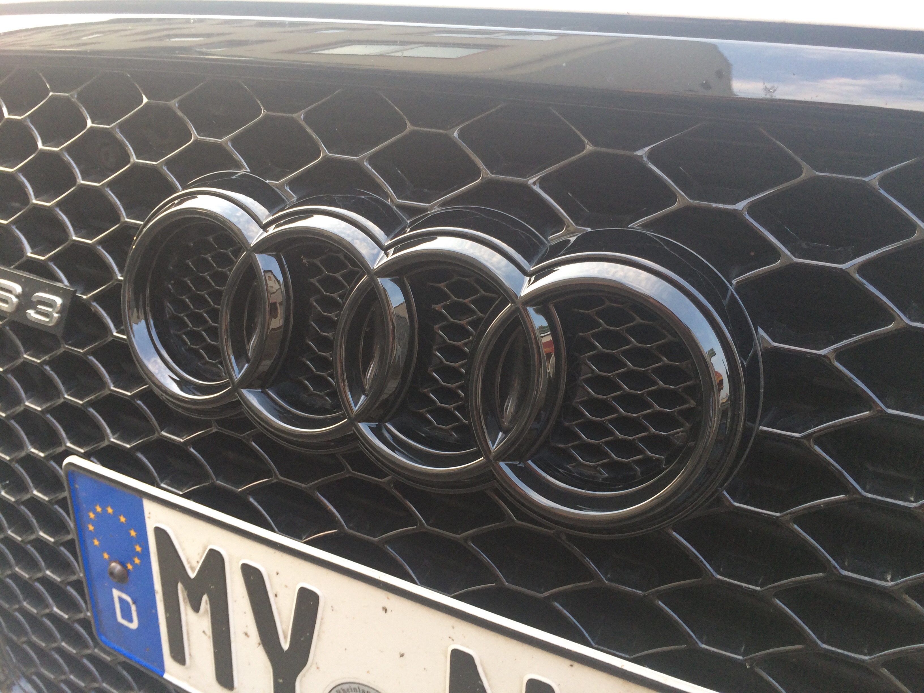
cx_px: 462
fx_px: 774
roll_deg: -1.4
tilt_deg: -26.7
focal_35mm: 29
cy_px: 346
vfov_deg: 48.2
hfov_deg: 61.7
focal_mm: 4.15
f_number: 2.2
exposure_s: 1/33
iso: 64
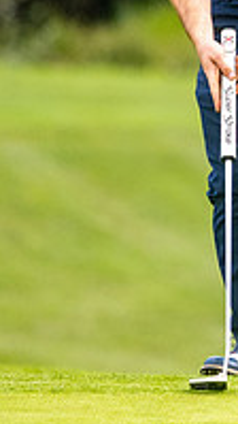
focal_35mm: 1375
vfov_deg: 1.6
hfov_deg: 0.9
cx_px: 546
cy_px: 81
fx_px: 15420
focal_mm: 300
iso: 640
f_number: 4
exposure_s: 1/800
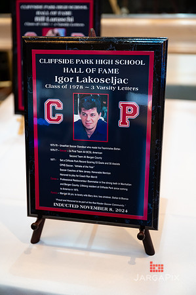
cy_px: 148
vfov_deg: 40.4
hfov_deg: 27.5
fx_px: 401
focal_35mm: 49
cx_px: 98
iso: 1600
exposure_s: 1/200
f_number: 3.2
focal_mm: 49
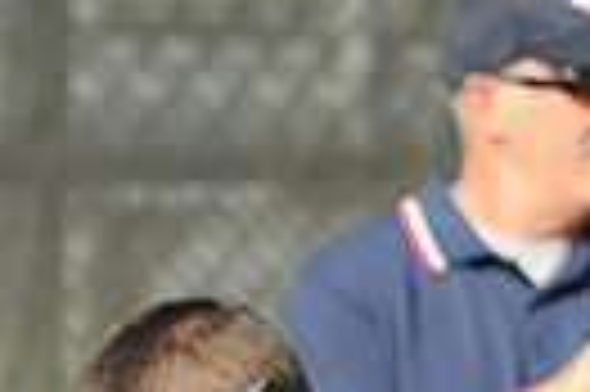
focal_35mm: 1997
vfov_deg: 0.7
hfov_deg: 1.0
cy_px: 723
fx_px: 32688
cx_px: -248
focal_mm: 300
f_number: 4
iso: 200
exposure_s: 1/800
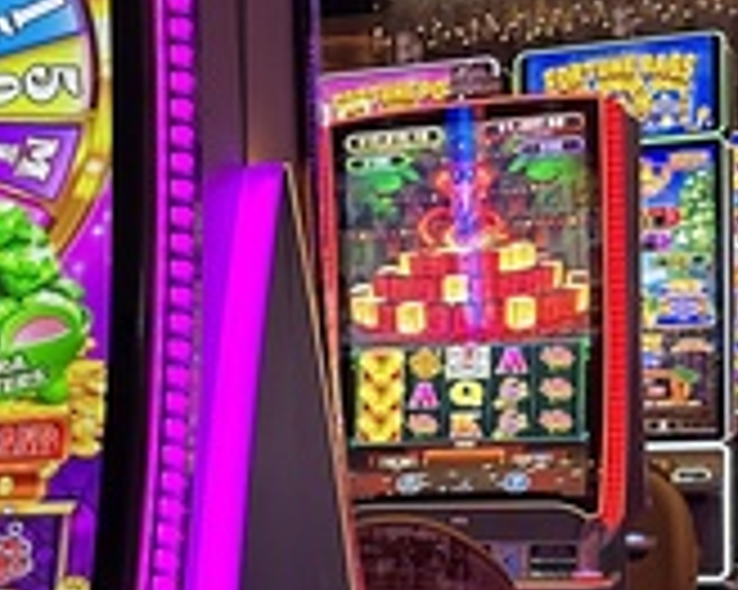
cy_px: 525
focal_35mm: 100
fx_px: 2183
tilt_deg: -3.1
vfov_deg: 15.2
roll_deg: +2.8
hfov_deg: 15.5
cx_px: -724
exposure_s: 1/100
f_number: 1.78
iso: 200
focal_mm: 6.86
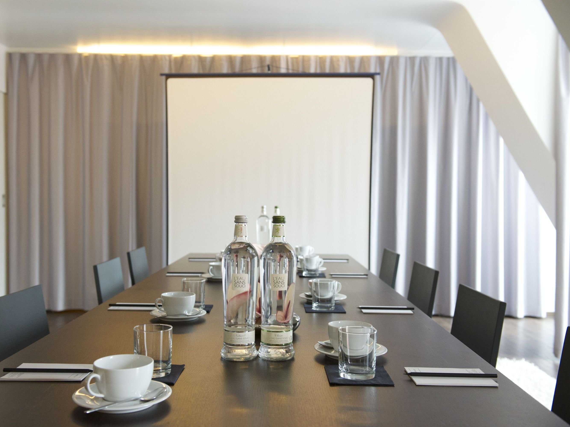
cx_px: 266
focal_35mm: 38
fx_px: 626
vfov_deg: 37.7
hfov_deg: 48.9
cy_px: 213
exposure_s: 1/200
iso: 3200
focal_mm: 35
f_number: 5
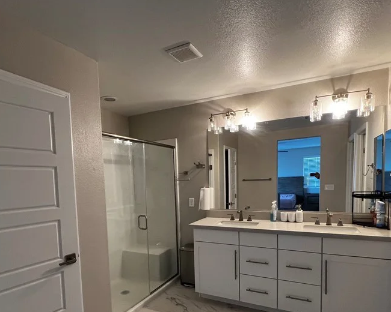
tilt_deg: -4.5
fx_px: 231
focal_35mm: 20
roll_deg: +1.6
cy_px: 200
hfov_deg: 80.3
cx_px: 184
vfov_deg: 66.8
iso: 200
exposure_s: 1/60
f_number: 1.8
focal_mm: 1.57
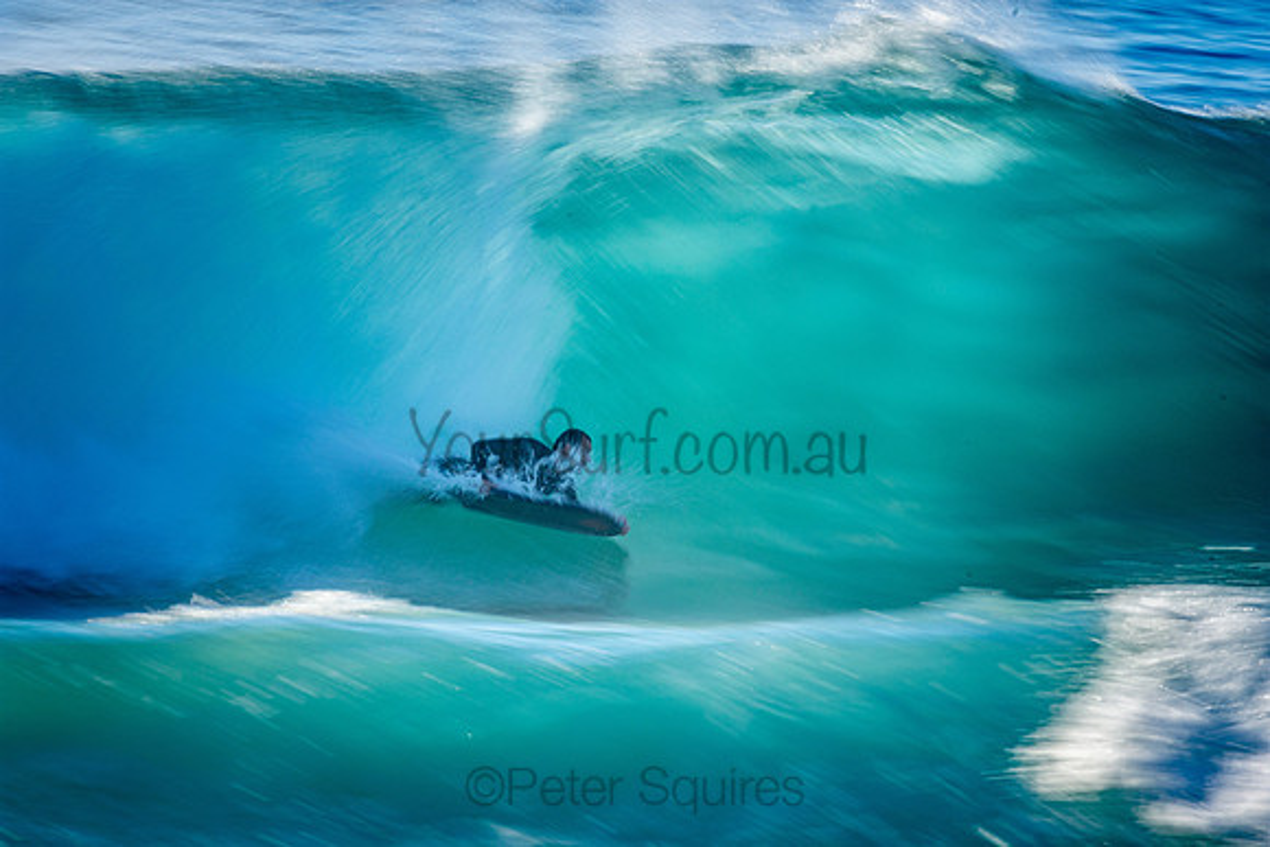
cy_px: 424
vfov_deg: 1.8
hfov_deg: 2.7
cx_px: 635
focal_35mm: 750
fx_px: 26463
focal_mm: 500
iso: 100
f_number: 22
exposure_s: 1/25
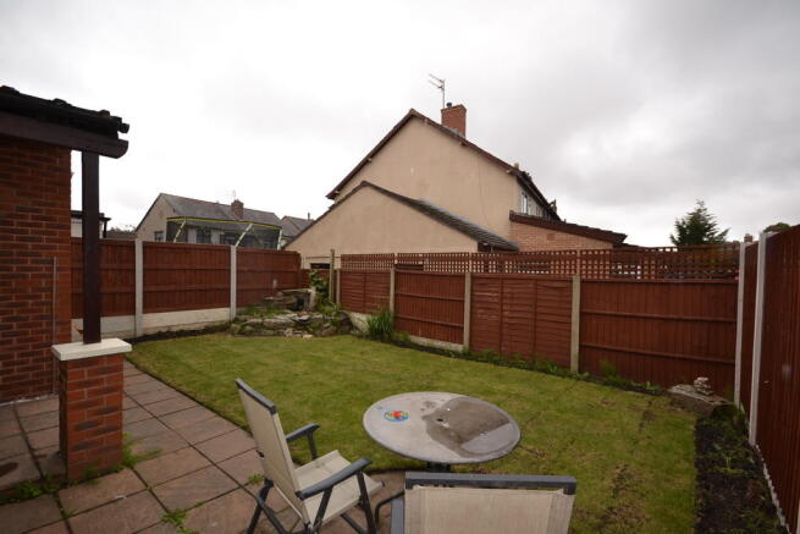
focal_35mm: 15
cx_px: 400
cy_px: 267
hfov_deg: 100.4
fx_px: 333
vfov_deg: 77.4
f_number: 6.3
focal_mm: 10
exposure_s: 1/160
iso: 100
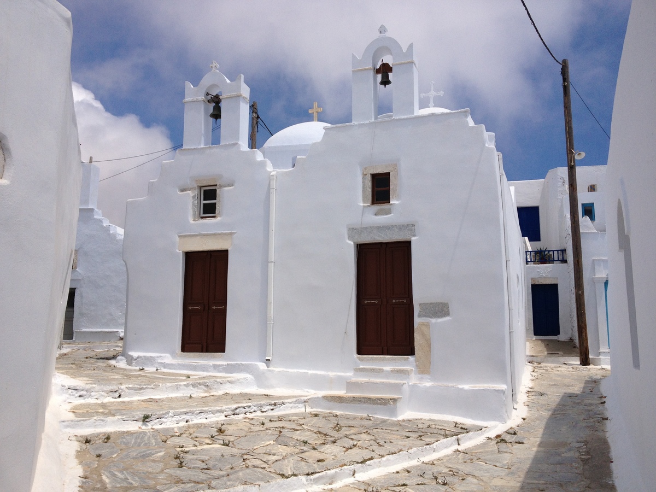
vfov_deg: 40.7
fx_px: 663
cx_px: 328
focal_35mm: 35
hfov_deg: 52.6
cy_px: 246
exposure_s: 1/4255
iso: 50
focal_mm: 4.28
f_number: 2.4
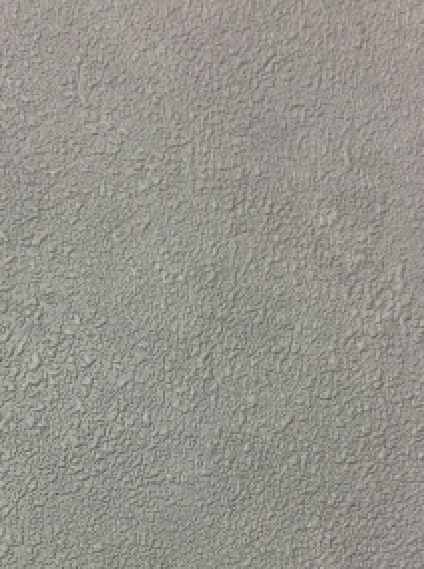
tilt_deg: -78.1
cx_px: 127
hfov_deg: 28.7
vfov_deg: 37.7
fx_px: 820
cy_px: 399
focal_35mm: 50
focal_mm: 4.15
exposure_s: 1/33
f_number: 2.2
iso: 100
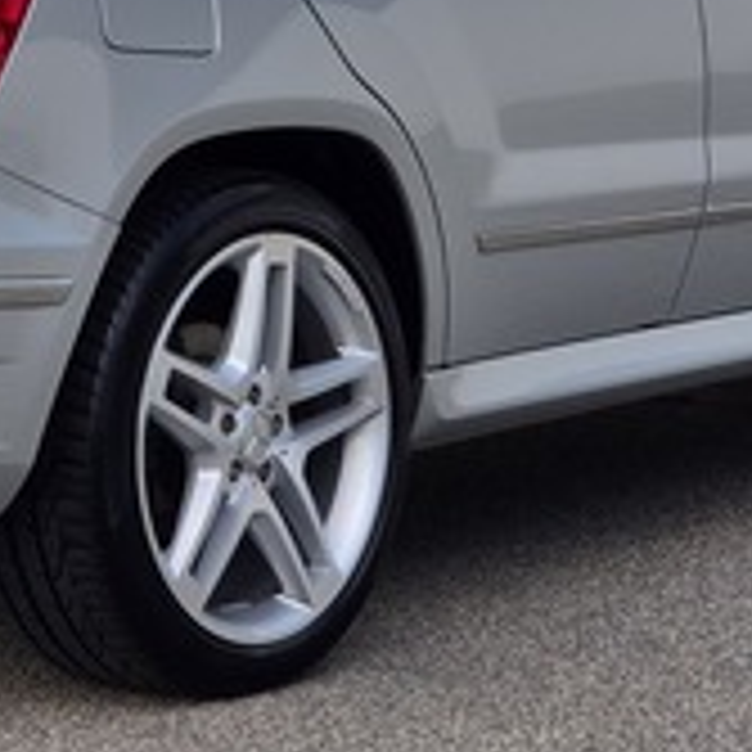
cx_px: 169
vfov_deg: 7.5
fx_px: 5702
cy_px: -153
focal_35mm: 232
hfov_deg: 7.5
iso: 25
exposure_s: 1/301
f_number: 2.4
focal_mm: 7
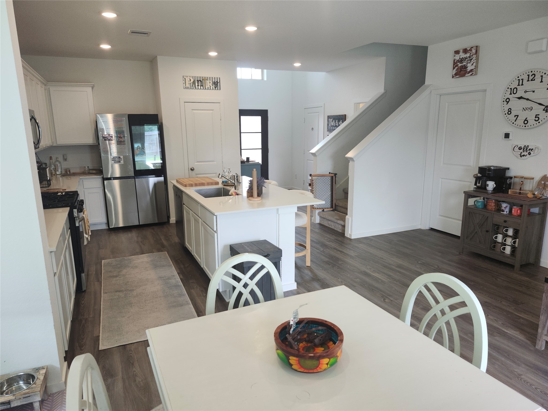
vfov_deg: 58.9
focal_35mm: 23
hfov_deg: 73.9
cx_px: 274
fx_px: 364
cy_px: 206
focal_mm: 5.54
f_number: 1.8
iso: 50
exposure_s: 1/60
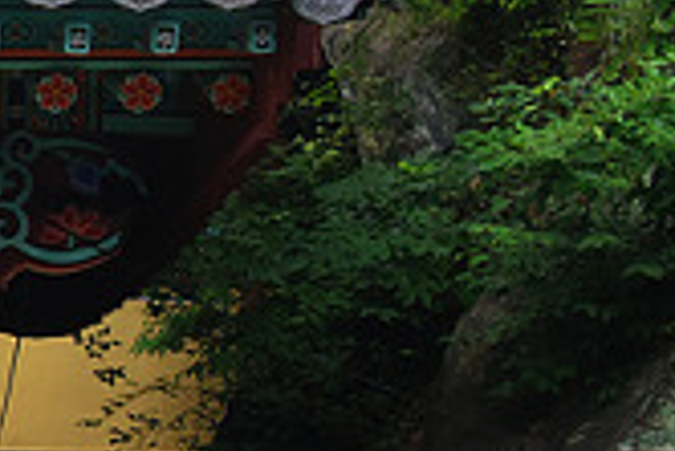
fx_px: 6005
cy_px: 173
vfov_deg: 4.3
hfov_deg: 6.1
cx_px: -1094
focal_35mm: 320
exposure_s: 1/250
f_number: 9
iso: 1250
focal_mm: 56
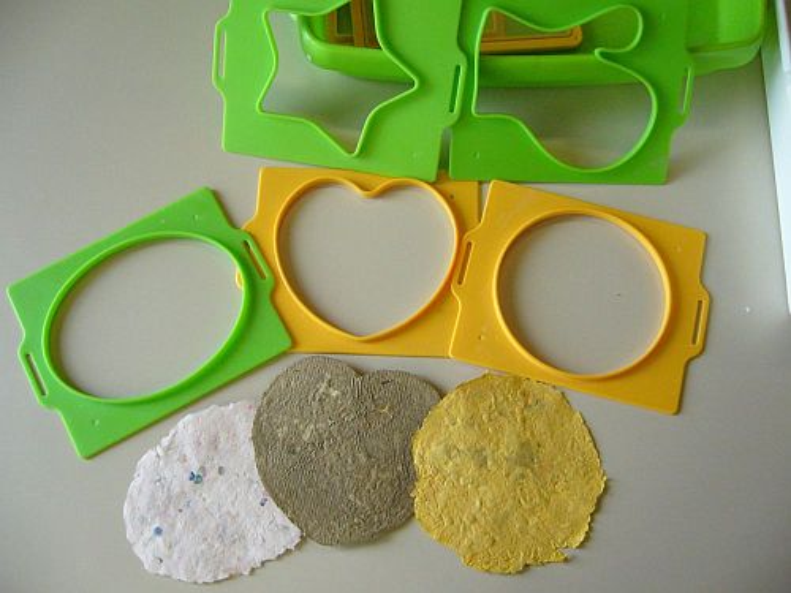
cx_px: 396
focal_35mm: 35
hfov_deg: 52.6
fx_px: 800
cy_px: 296
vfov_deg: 40.7
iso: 200
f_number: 2.8
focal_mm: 5.8
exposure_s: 1/125
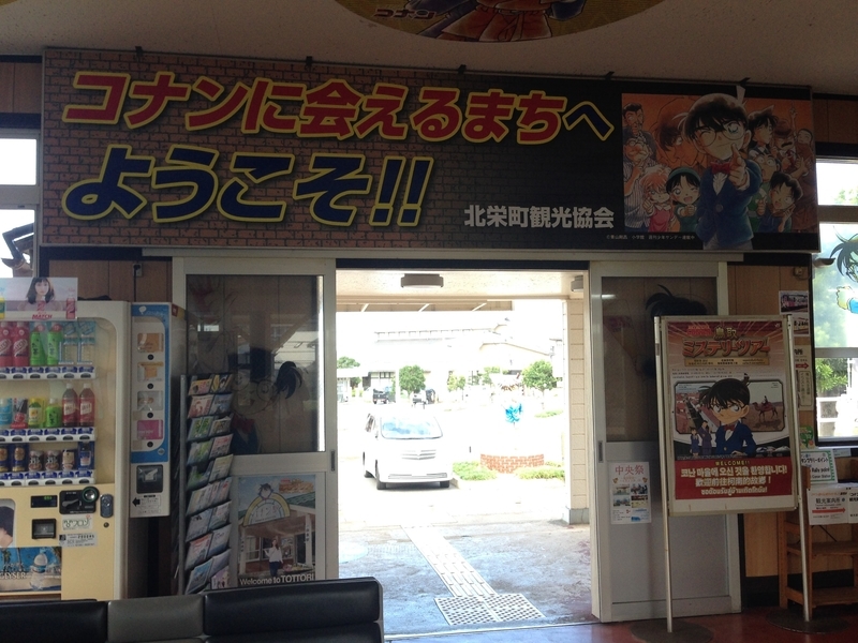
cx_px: 429
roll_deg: +0.1
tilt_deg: +4.3
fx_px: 818
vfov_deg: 42.9
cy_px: 322
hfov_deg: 55.4
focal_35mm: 33
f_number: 2.4
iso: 80
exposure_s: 1/120
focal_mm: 4.12
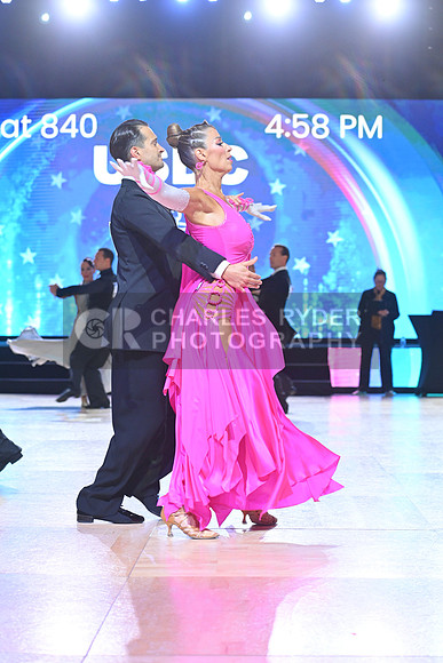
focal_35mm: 78
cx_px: 222
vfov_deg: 26.0
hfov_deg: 17.5
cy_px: 332
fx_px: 1439
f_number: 4
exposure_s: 1/250
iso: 2000
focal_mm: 78
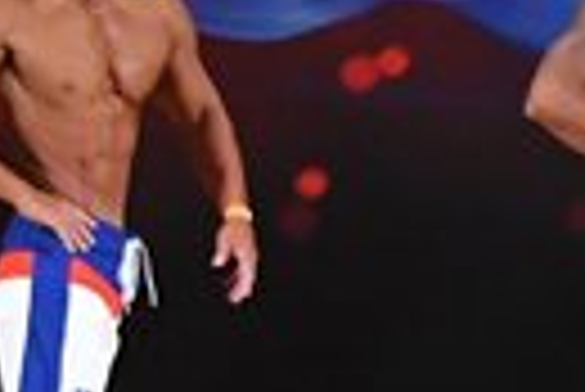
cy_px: -86
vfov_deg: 2.3
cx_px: 1397
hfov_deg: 3.4
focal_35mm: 607
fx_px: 9875
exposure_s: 1/400
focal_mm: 68
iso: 3200
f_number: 5.6
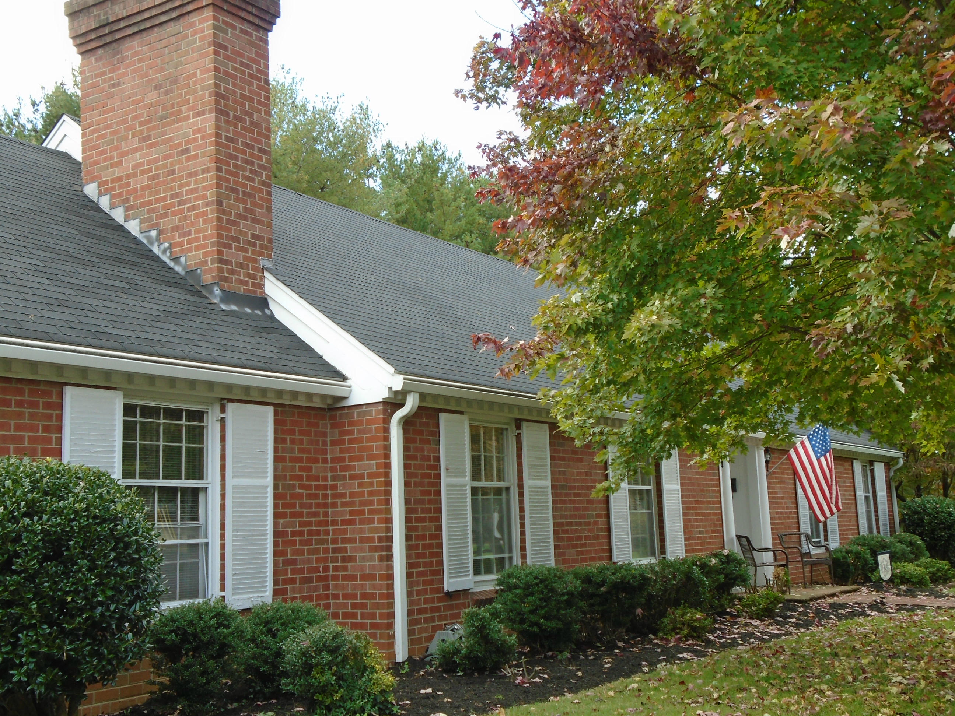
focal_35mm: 42
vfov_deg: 34.3
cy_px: 358
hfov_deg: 44.8
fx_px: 1159
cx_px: 478
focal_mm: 7.4
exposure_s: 1/100
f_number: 4.1
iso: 100
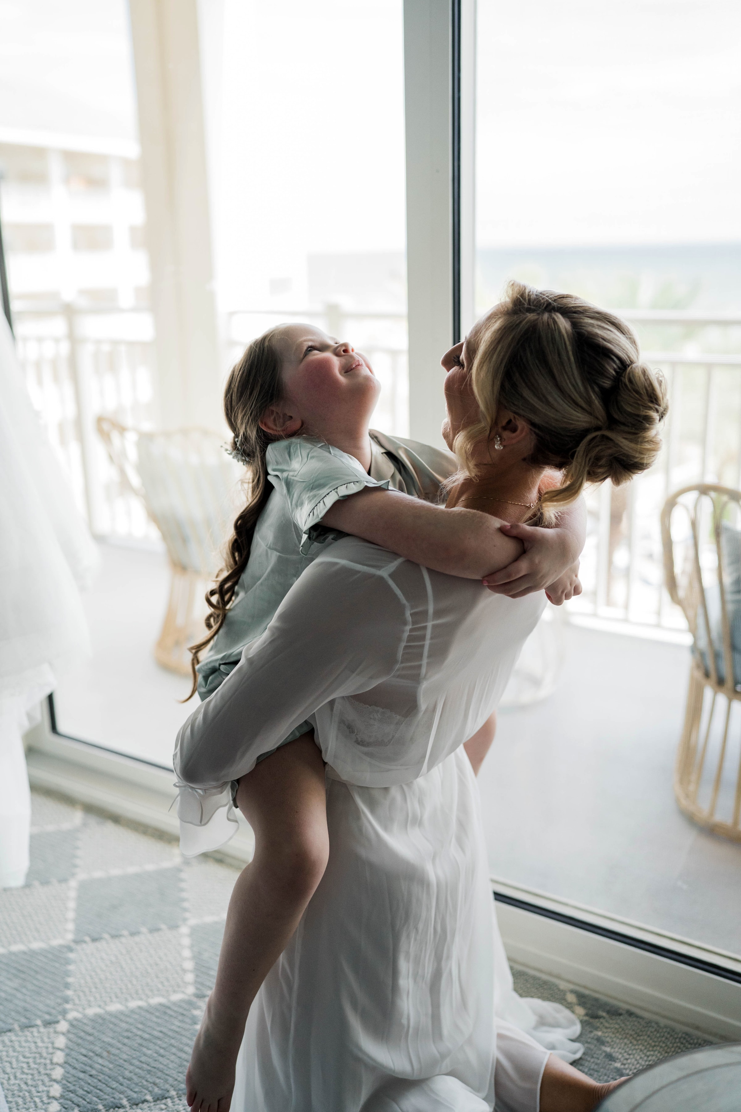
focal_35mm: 35
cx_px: 370
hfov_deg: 37.9
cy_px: 556
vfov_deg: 54.4
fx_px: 1081
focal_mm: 35
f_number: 1.8
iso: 800
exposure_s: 1/1250
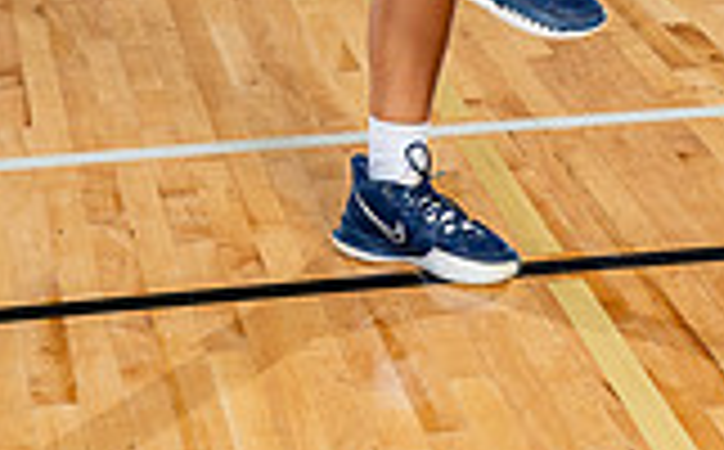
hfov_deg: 15.3
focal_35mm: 137
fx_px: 2698
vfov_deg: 8.9
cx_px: 346
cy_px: -486
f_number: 5.6
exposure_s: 1/250
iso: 200
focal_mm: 48
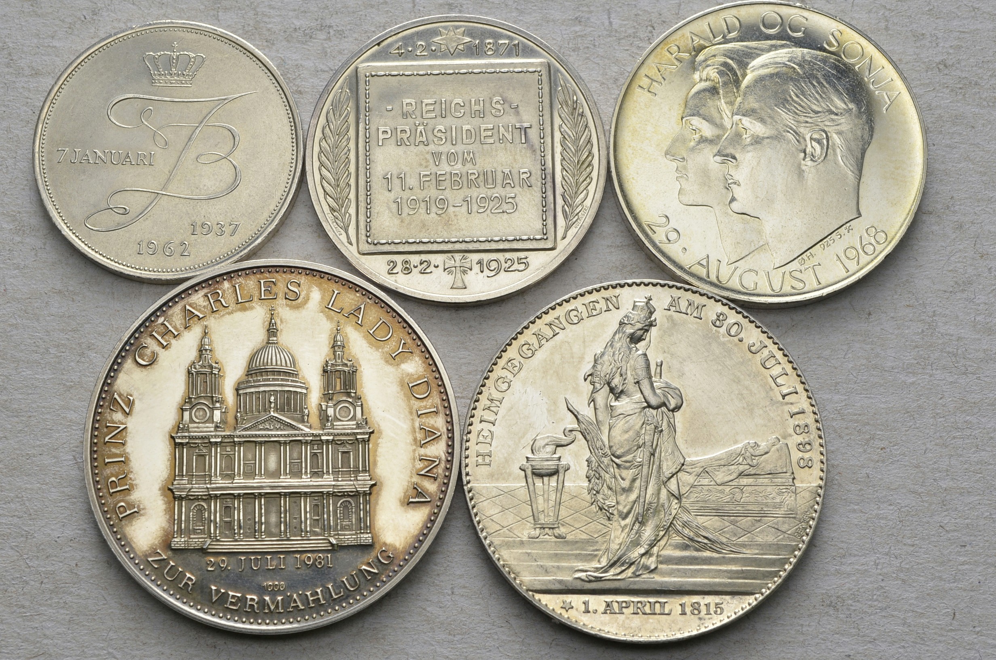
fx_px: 1739
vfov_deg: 21.5
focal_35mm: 63
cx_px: 498
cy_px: 330
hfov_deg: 32.0
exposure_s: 1/250
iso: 400
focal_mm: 42
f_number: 14
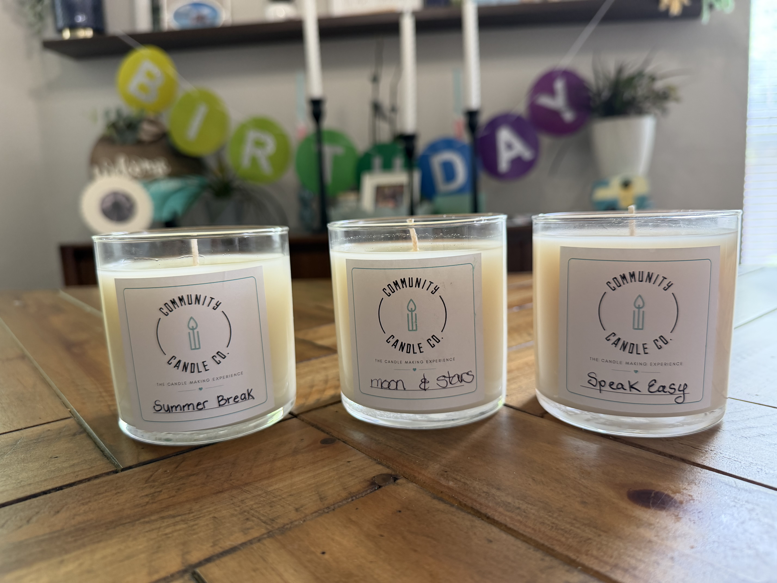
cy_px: 292
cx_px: 388
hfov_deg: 71.6
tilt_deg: -9.6
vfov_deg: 56.8
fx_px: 539
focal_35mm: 24
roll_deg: +2.7
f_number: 1.78
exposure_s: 1/74
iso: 200
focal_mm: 6.76
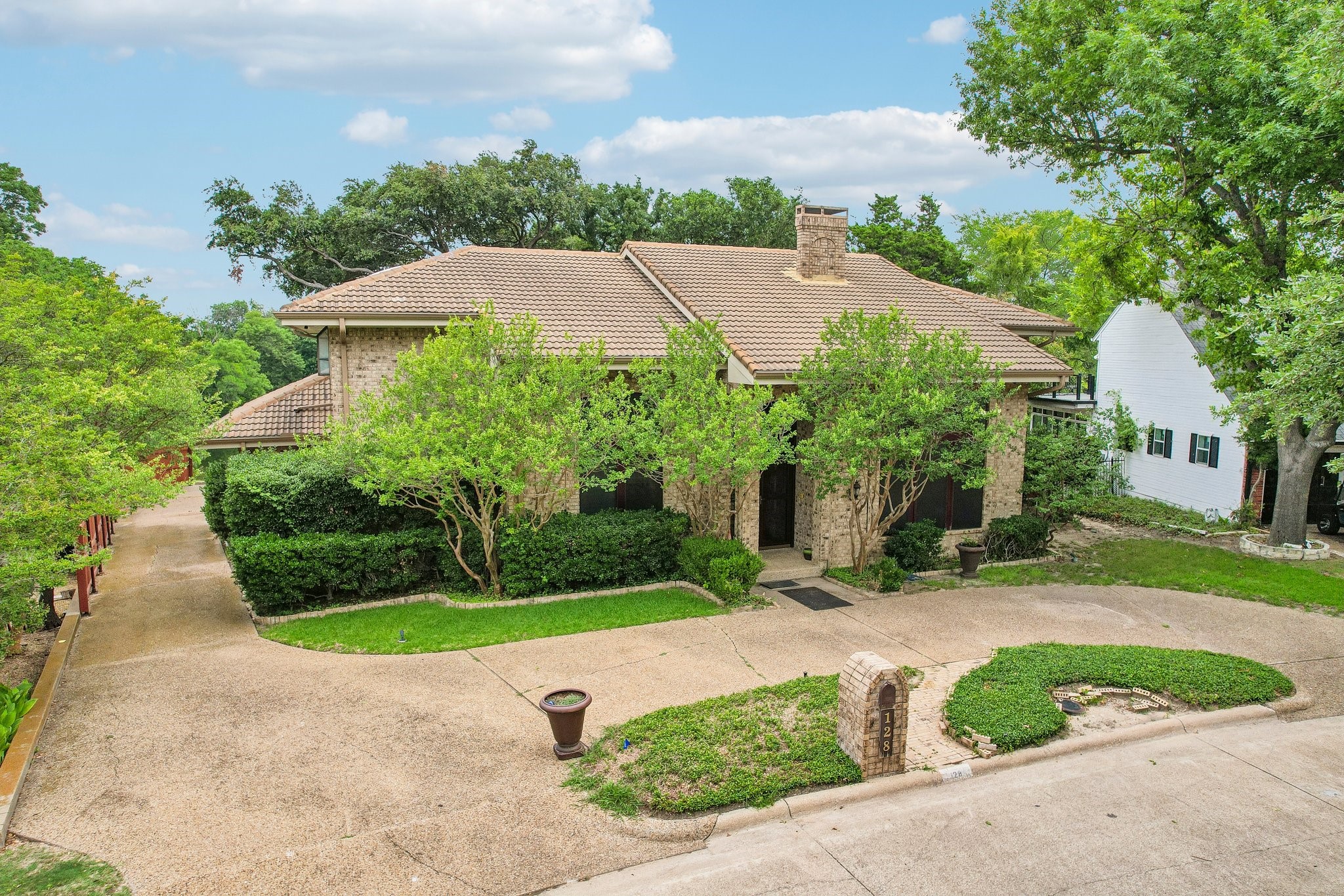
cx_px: 672
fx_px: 821
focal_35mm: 22
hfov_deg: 78.6
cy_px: 448
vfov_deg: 57.2
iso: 100
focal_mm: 8.4
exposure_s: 1/1600
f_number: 2.8
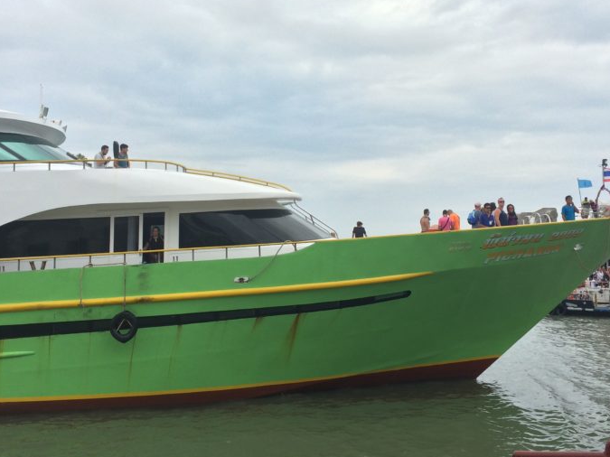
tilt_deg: +6.0
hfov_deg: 43.0
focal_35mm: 44
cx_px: 299
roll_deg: -0.7
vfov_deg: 32.8
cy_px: 182
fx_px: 775
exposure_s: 1/554
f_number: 2.2
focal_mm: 4.15
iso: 32
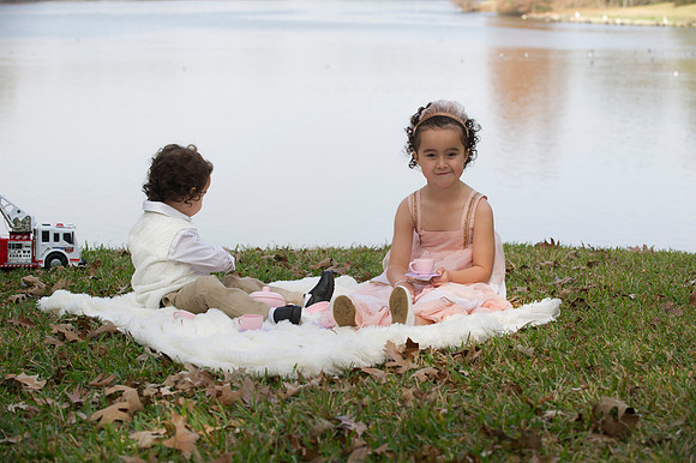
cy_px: 232
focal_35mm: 90
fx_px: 1739
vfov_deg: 15.2
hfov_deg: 22.6
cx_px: 348
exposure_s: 1/250
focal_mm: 90
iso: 200
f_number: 5.6
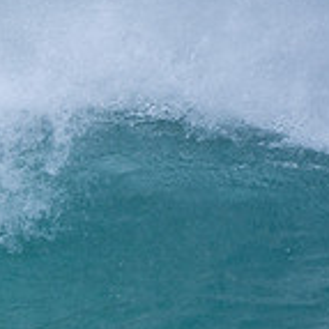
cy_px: 376
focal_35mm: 2475
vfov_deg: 0.7
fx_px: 26613
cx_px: -315
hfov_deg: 0.7
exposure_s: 1/1000
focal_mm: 480
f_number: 5.6
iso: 320
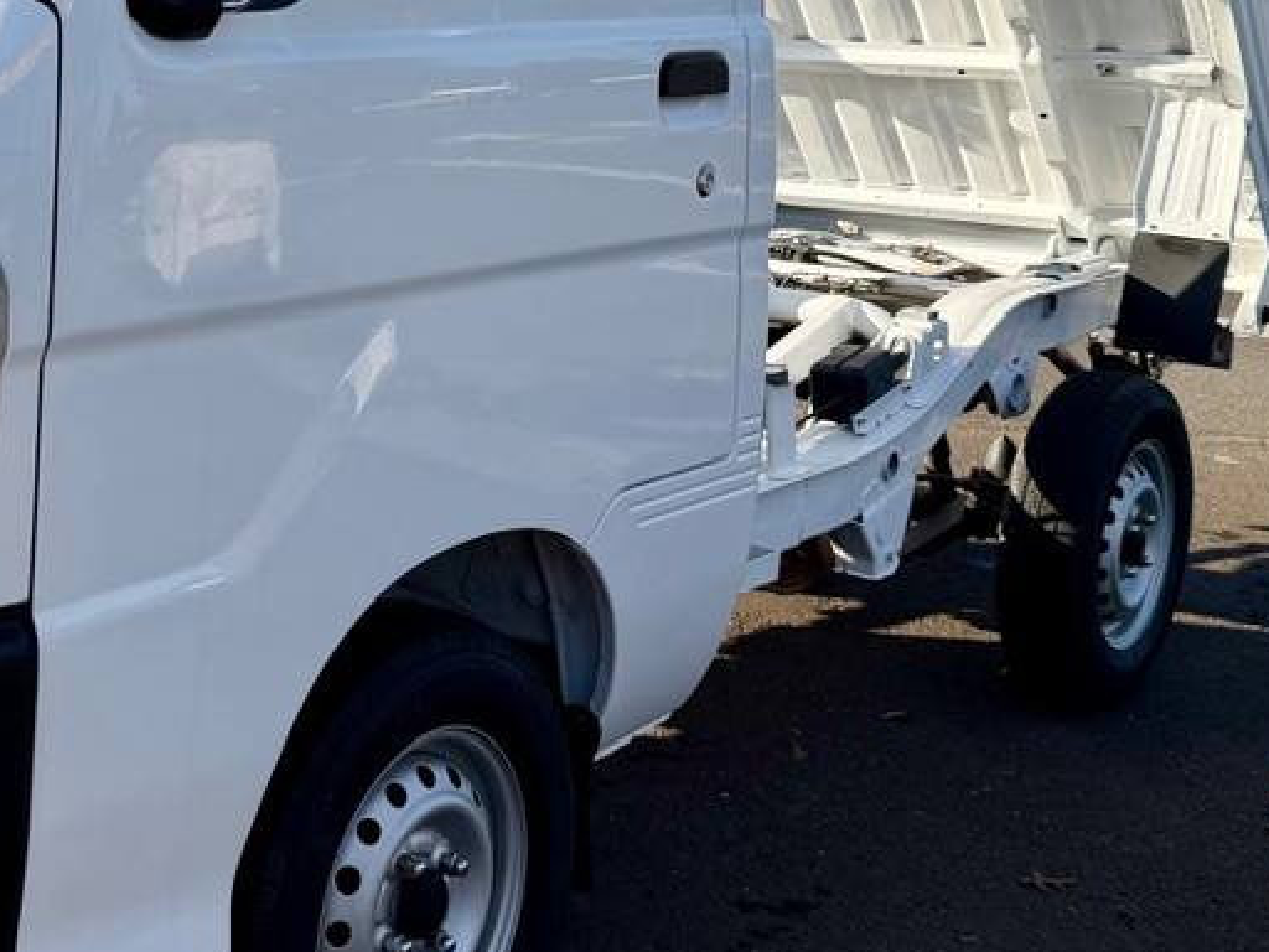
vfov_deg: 24.1
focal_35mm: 60
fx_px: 2200
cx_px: 273
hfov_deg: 31.4
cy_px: 236
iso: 80
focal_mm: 6.76
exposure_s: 1/4673
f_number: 1.78
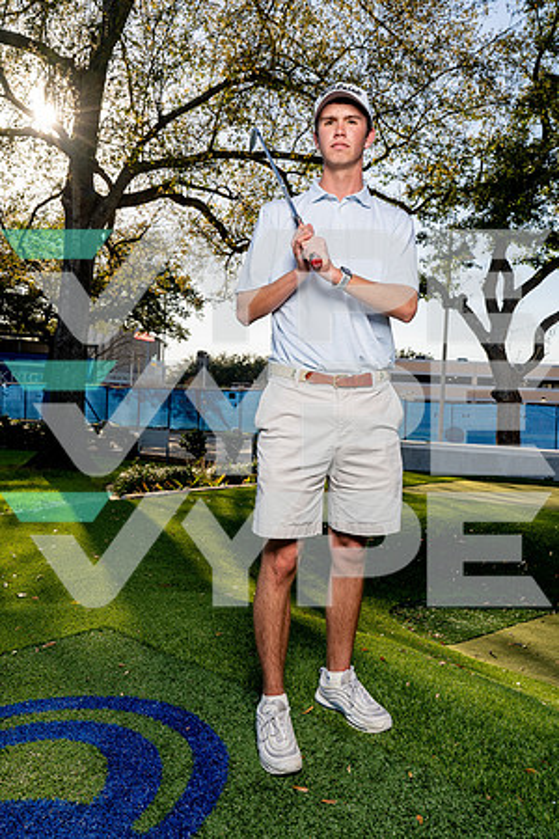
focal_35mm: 34
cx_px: 280
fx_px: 792
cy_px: 420
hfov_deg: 38.9
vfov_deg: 55.8
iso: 100
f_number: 8
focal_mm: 34
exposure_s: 1/250
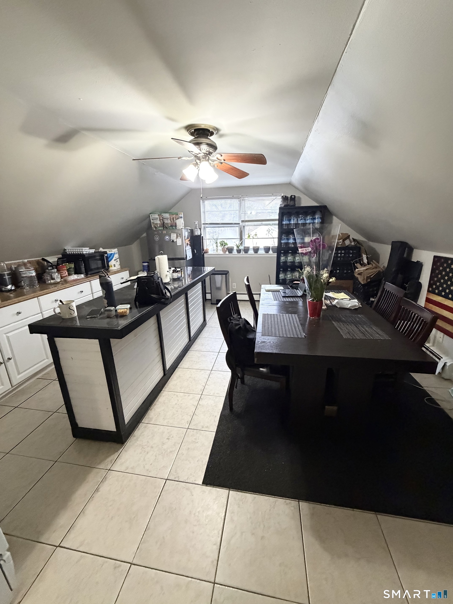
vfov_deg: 102.1
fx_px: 244
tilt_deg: -16.4
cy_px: 302
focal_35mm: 14
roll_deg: +1.2
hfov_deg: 85.7
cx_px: 226
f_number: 2.2
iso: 640
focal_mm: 2.22
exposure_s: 1/60
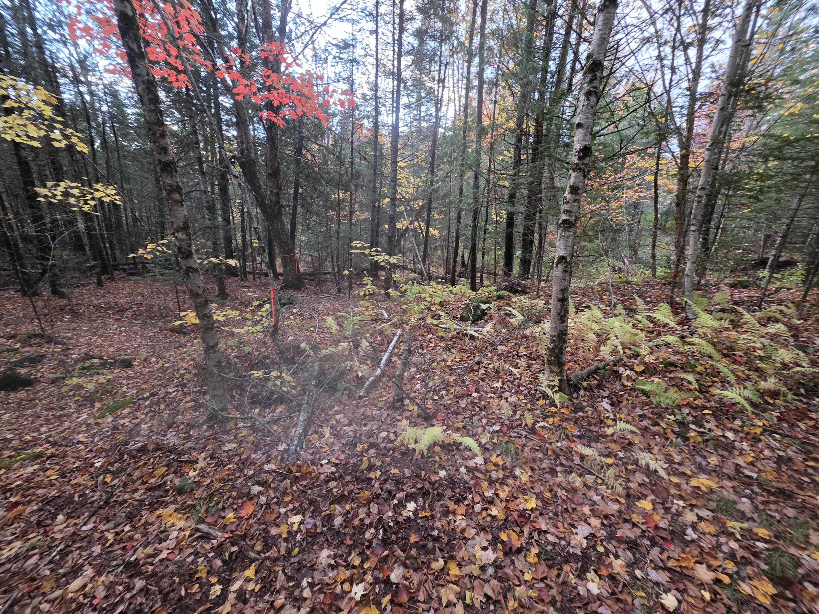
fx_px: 308
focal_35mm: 13
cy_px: 307
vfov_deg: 89.9
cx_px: 410
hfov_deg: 106.2
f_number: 1.9
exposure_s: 1/60
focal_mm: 2.2
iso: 400
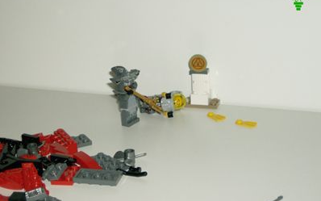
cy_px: 86
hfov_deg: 27.5
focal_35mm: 75
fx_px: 656
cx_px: 160
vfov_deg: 17.4
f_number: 3.7
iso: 200
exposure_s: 1/91.3
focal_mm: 11.6
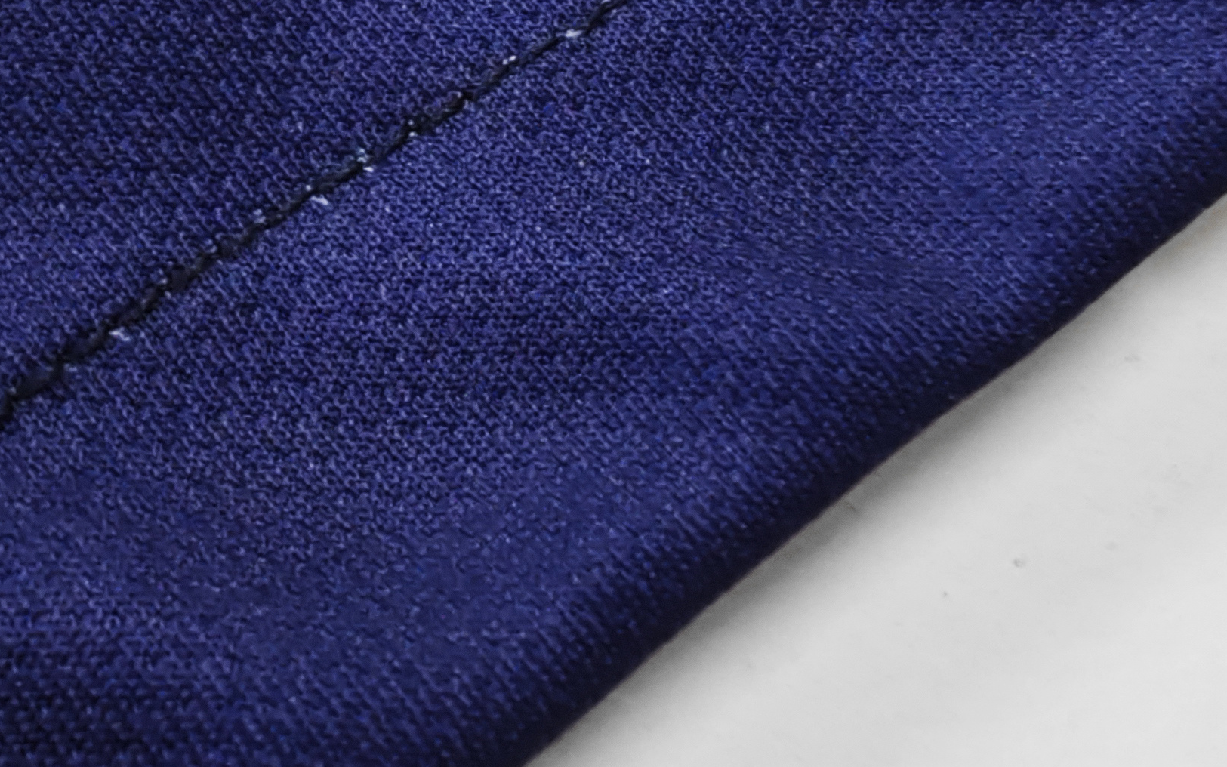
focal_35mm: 60
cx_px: -251
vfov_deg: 20.3
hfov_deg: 29.2
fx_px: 2007
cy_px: -157
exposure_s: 1/50
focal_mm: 2.59
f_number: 2.2
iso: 110
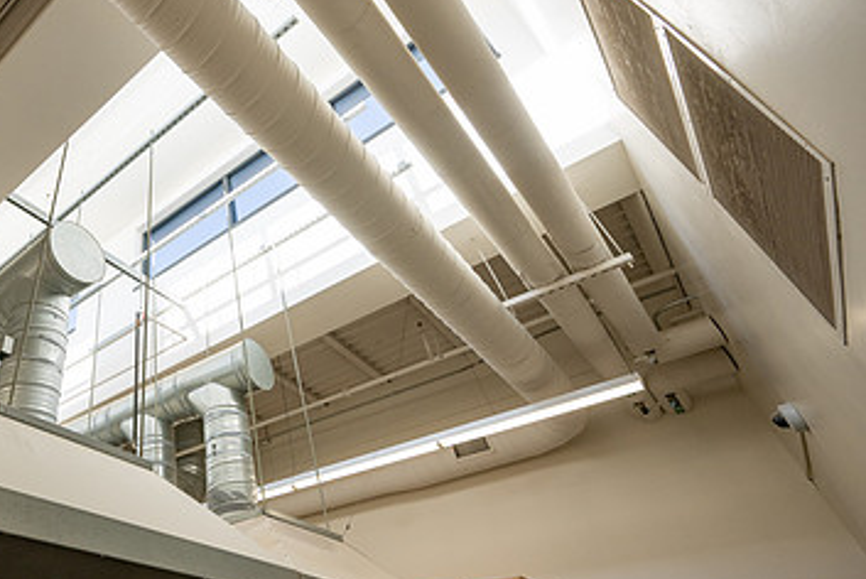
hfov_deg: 68.3
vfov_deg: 55.2
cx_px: 164
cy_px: 283
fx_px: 554
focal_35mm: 23
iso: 400
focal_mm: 14
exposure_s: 1/160
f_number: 8
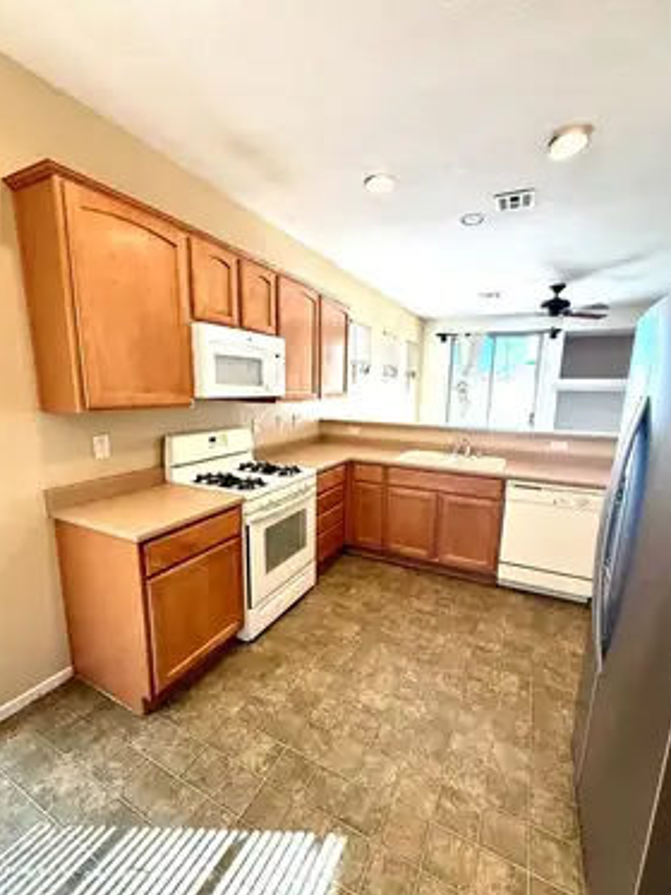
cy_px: 461
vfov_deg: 98.1
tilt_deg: -9.7
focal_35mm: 15
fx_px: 387
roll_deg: -0.5
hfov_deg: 81.8
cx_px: 338
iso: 160
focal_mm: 2.22
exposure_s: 1/120
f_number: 2.2
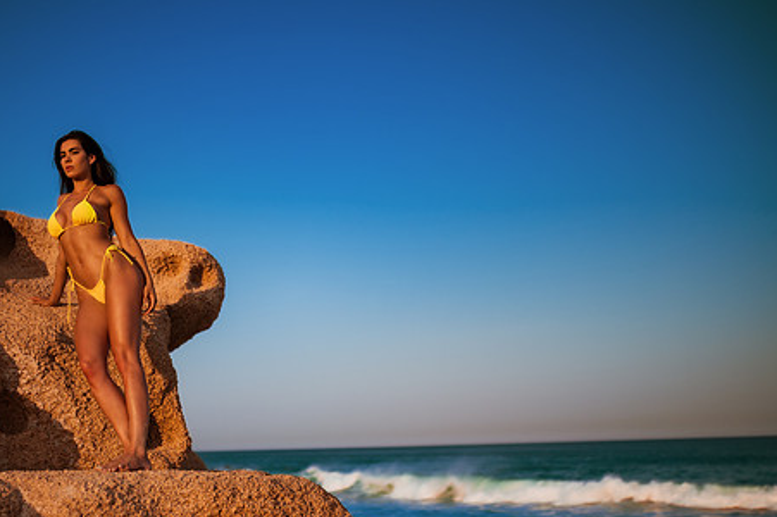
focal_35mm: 45
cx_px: 288
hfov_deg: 43.3
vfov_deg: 29.8
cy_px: 291
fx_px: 971
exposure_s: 1/6400
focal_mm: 35
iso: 100
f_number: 1.4
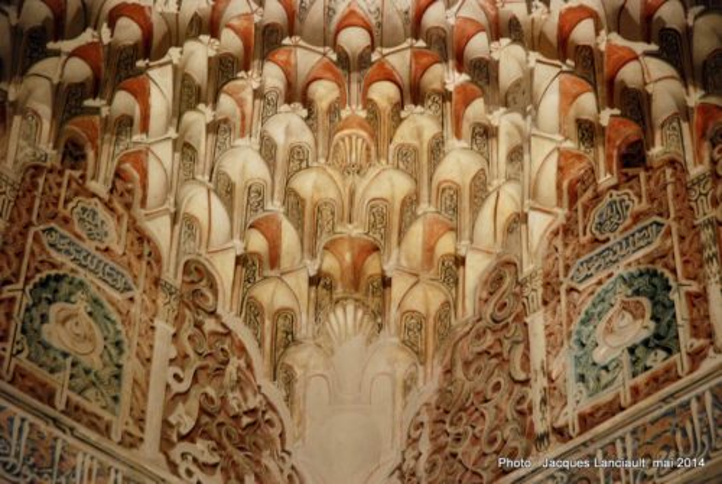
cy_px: 242
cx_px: 361
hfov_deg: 19.4
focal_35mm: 105
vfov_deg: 13.1
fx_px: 2109
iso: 1600
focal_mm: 70
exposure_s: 1/25
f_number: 4.5
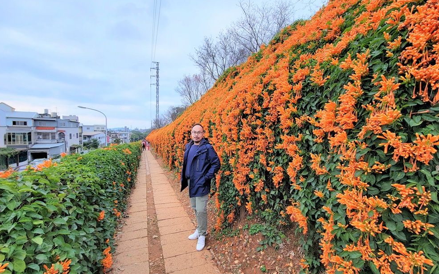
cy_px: 141
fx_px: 167
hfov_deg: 105.3
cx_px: 219
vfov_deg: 78.6
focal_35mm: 14
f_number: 2.2
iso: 50
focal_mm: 2.2
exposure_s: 1/211
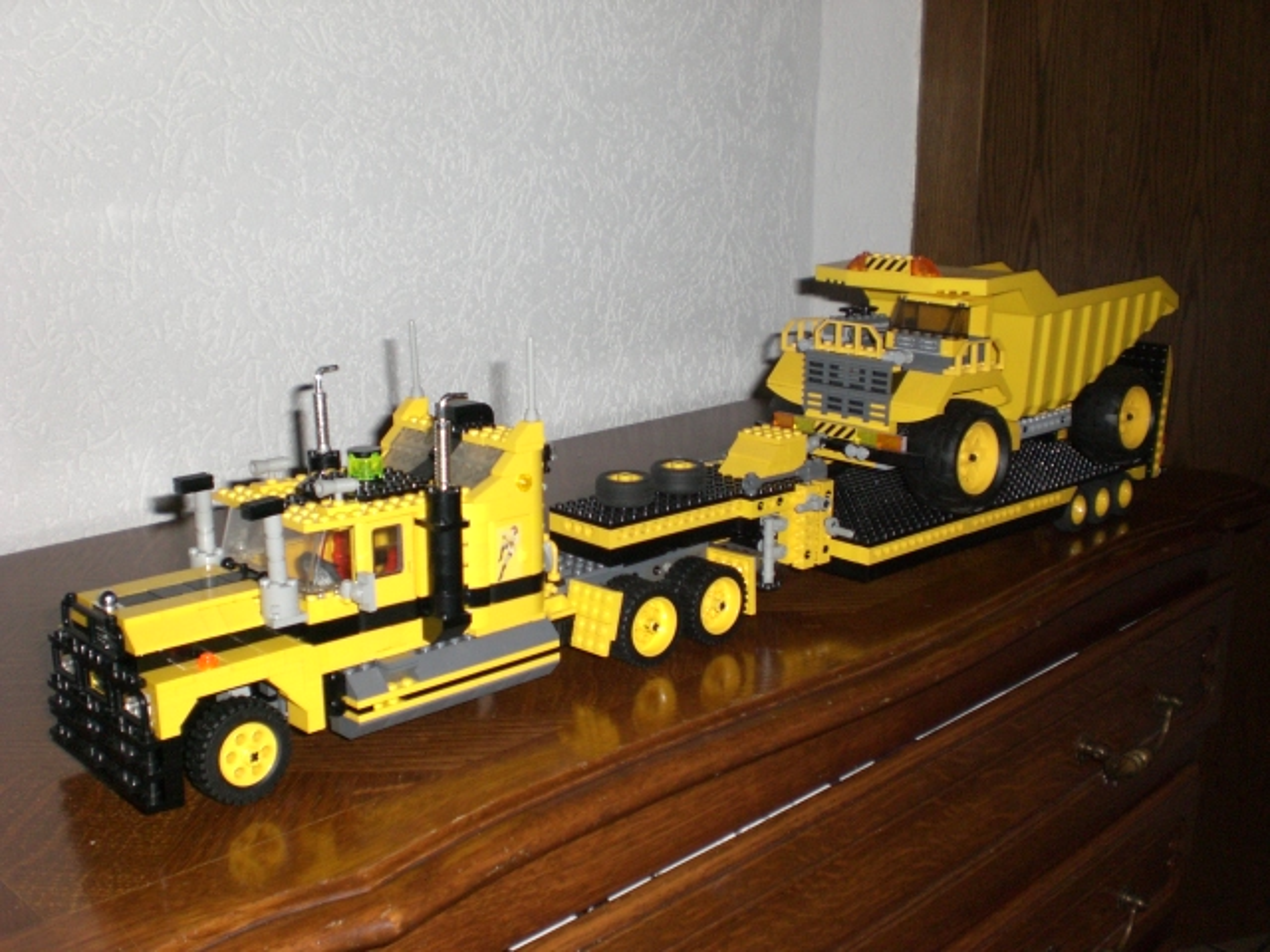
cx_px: 635
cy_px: 476
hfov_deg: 49.0
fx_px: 1394
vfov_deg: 37.7
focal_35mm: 38
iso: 200
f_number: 3.1
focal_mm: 6.3
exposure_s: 1/60
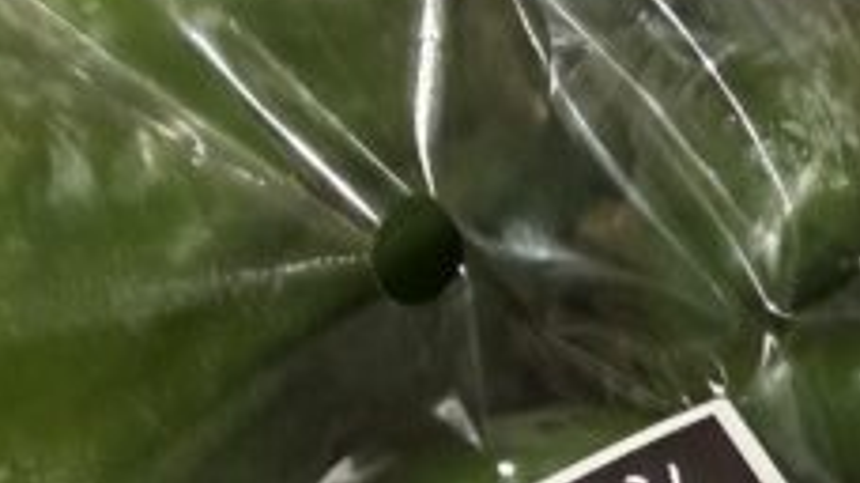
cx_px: 1433
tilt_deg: -52.3
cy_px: 1121
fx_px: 2507
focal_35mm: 110
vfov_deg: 9.8
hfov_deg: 16.9
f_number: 2.2
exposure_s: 1/60
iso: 250
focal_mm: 2.22
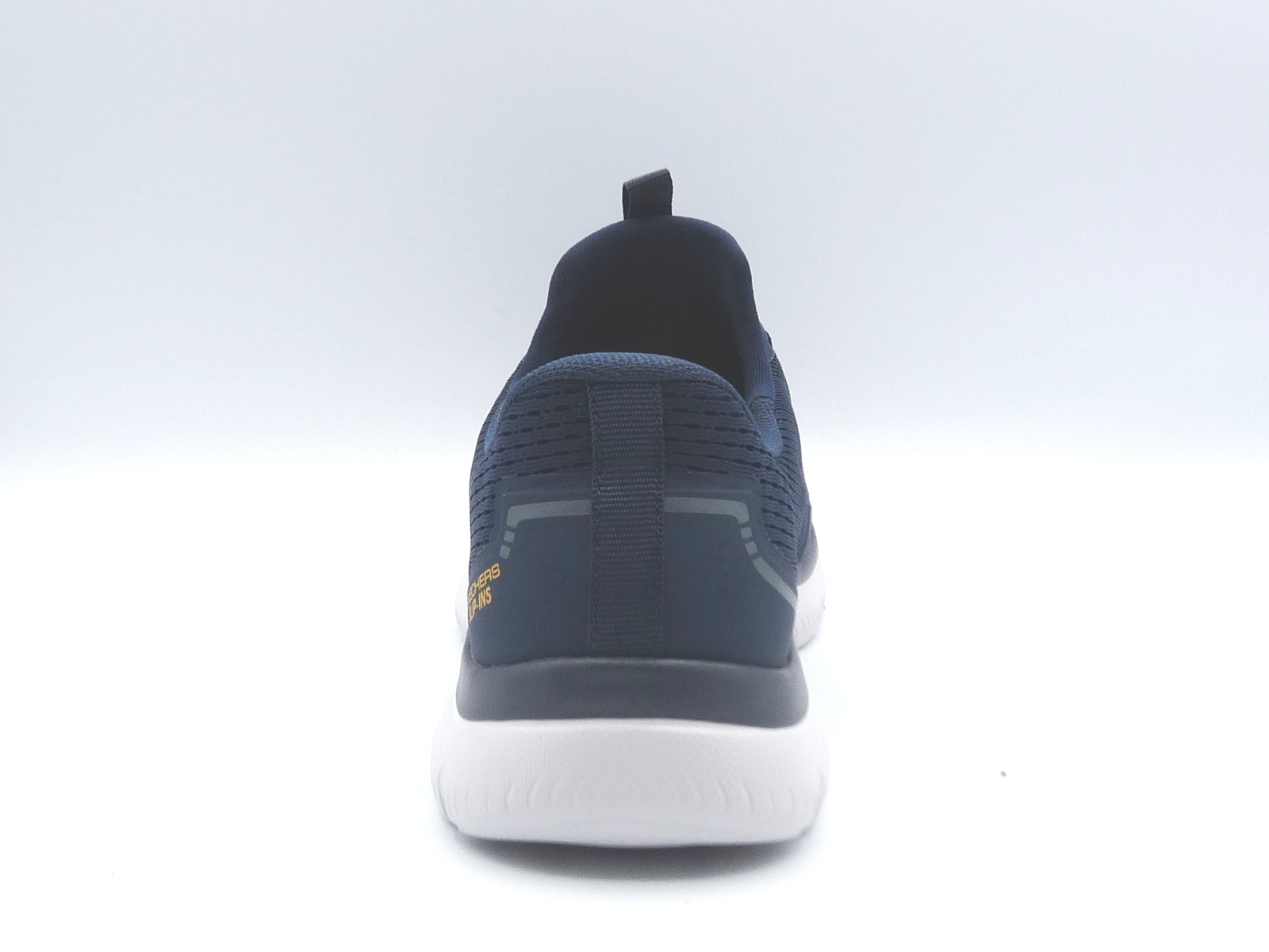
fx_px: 1906
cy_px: 476
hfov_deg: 36.8
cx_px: 634
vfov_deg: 28.0
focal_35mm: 52
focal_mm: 5.4
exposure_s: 1/200
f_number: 4.5
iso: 100
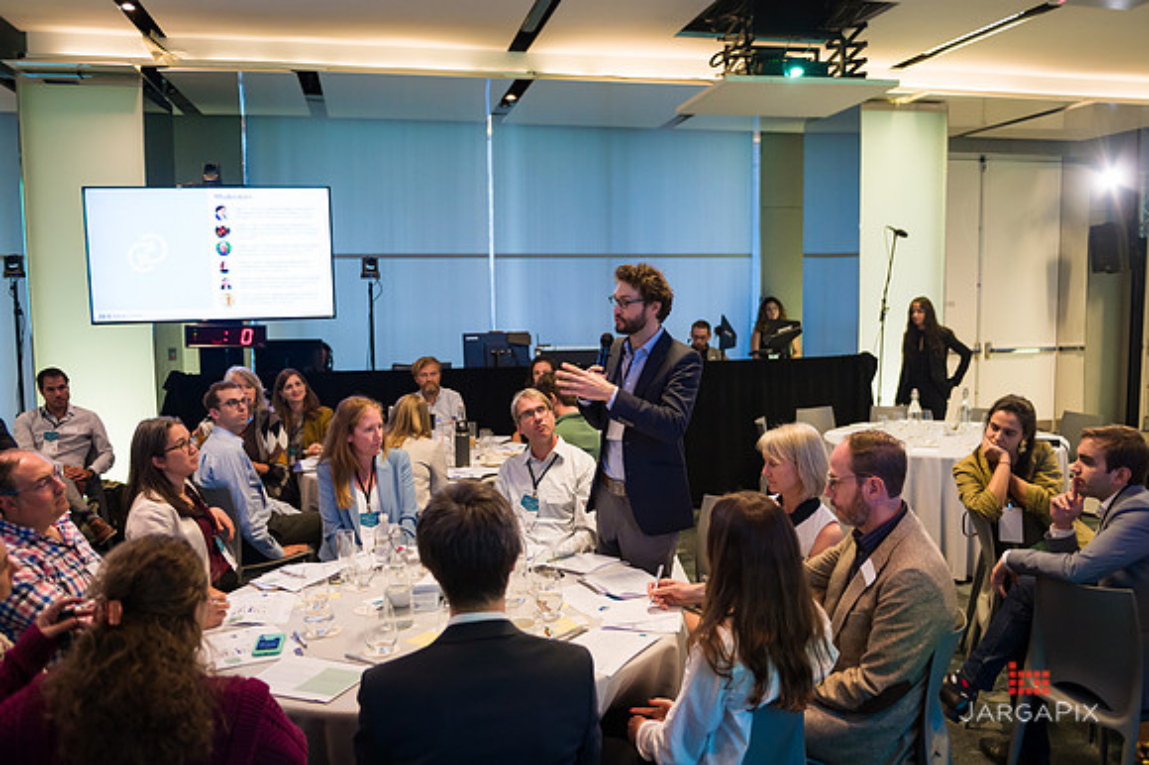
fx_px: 934
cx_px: 575
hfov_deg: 63.2
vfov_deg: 44.5
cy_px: 383
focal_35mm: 29
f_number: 3.2
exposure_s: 1/200
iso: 1600
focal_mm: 29
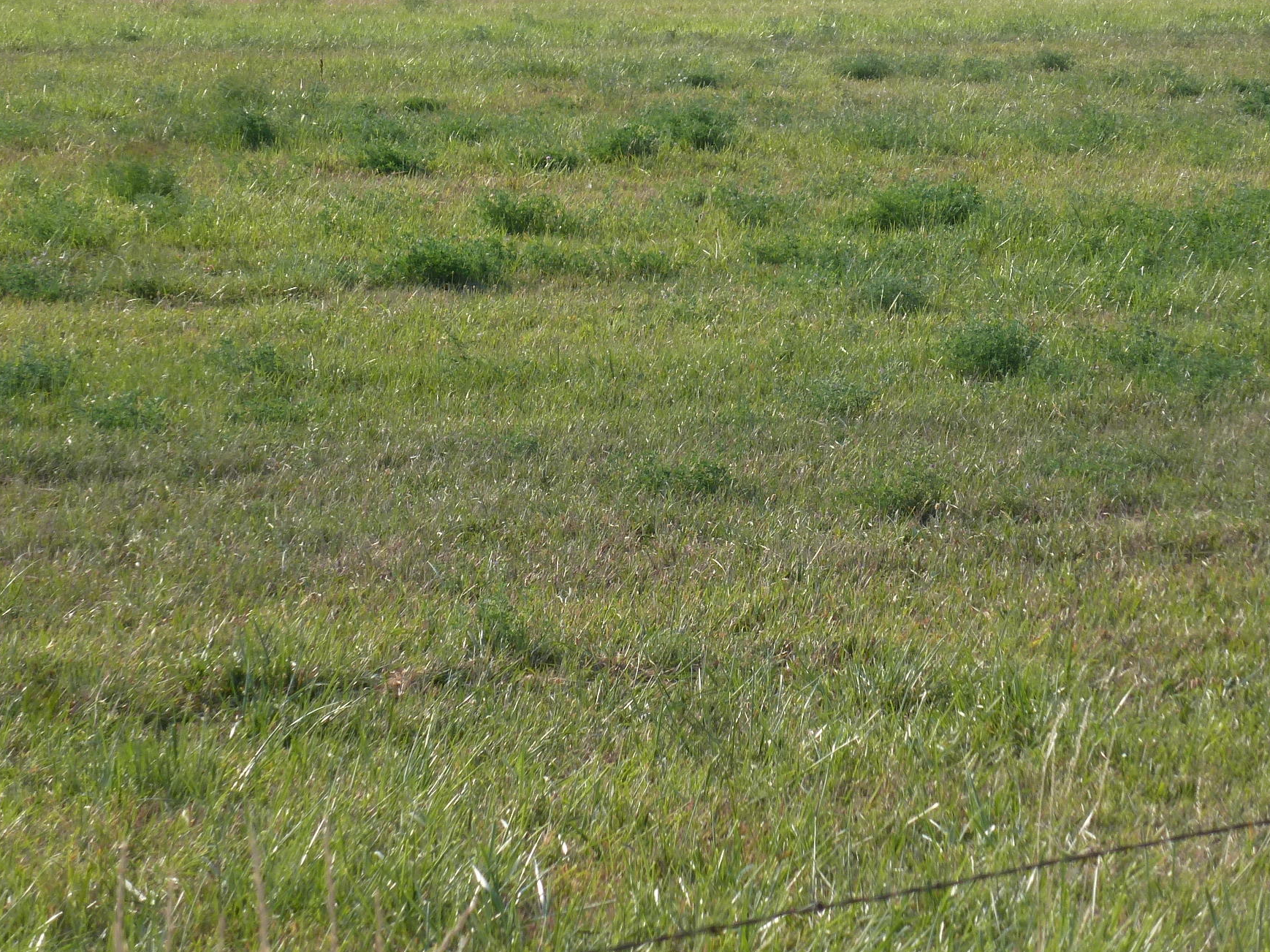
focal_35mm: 193
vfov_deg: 7.7
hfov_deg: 10.3
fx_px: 7080
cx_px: 670
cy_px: 324
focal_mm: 23.4
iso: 100
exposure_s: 1/200
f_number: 5.2
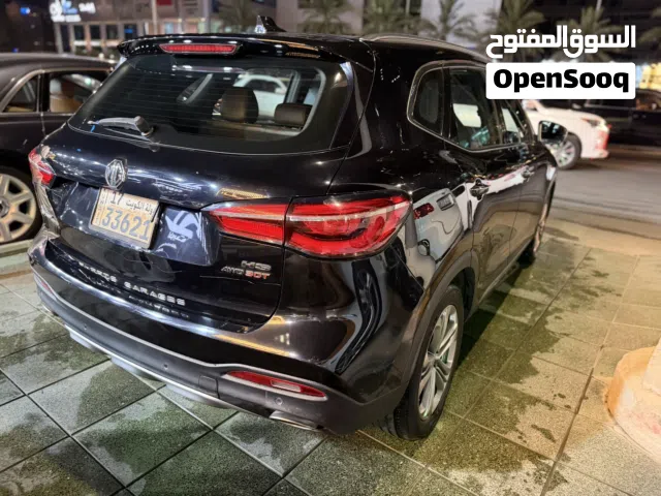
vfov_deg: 56.8
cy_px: 248
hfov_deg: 71.6
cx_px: 330
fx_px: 458
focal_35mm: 24
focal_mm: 6.76
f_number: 1.78
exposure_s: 1/33
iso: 640
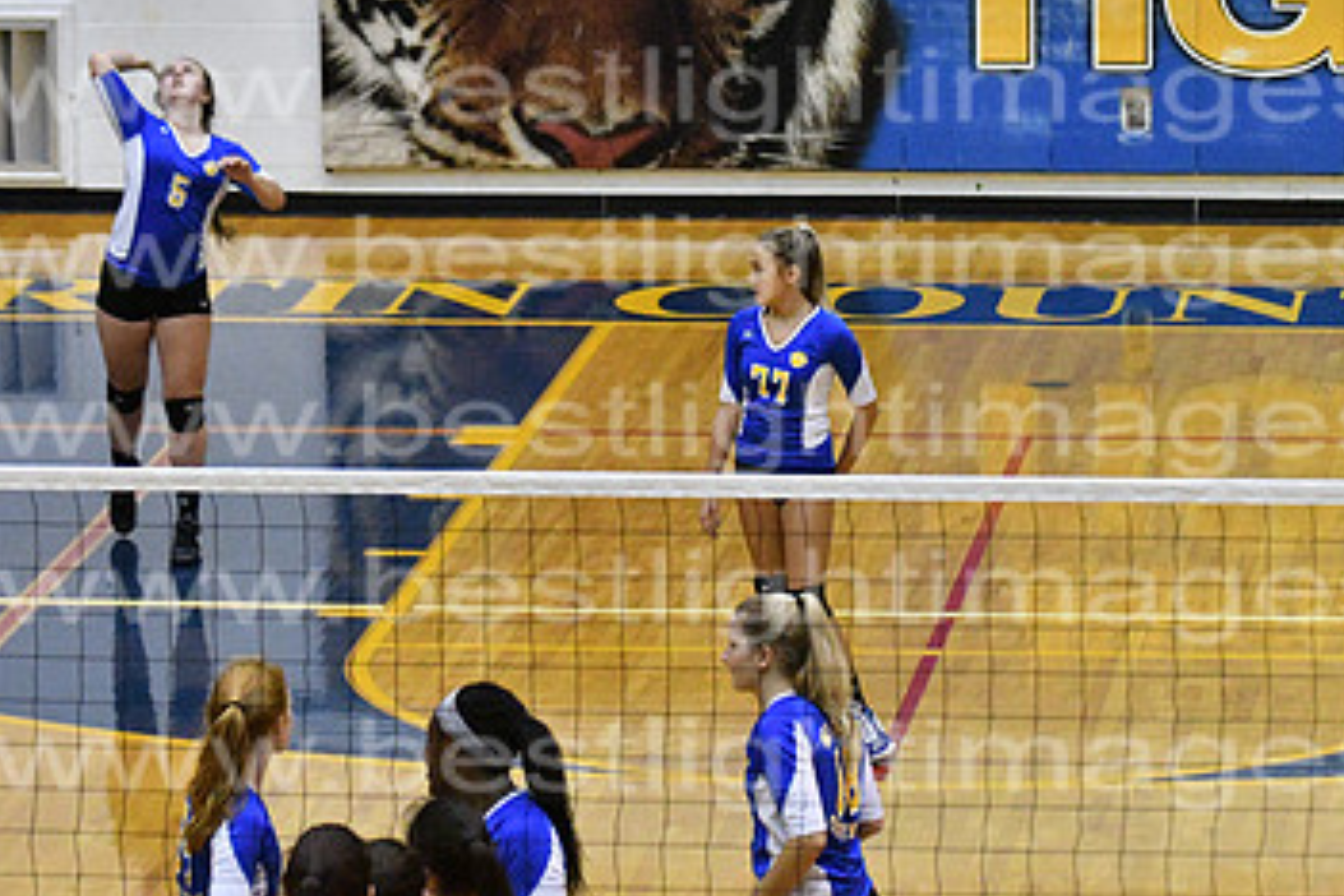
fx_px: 12954
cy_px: 178
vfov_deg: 4.0
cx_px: 862
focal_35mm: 347
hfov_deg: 5.9
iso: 8000
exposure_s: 1/640
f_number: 3.5
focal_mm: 140
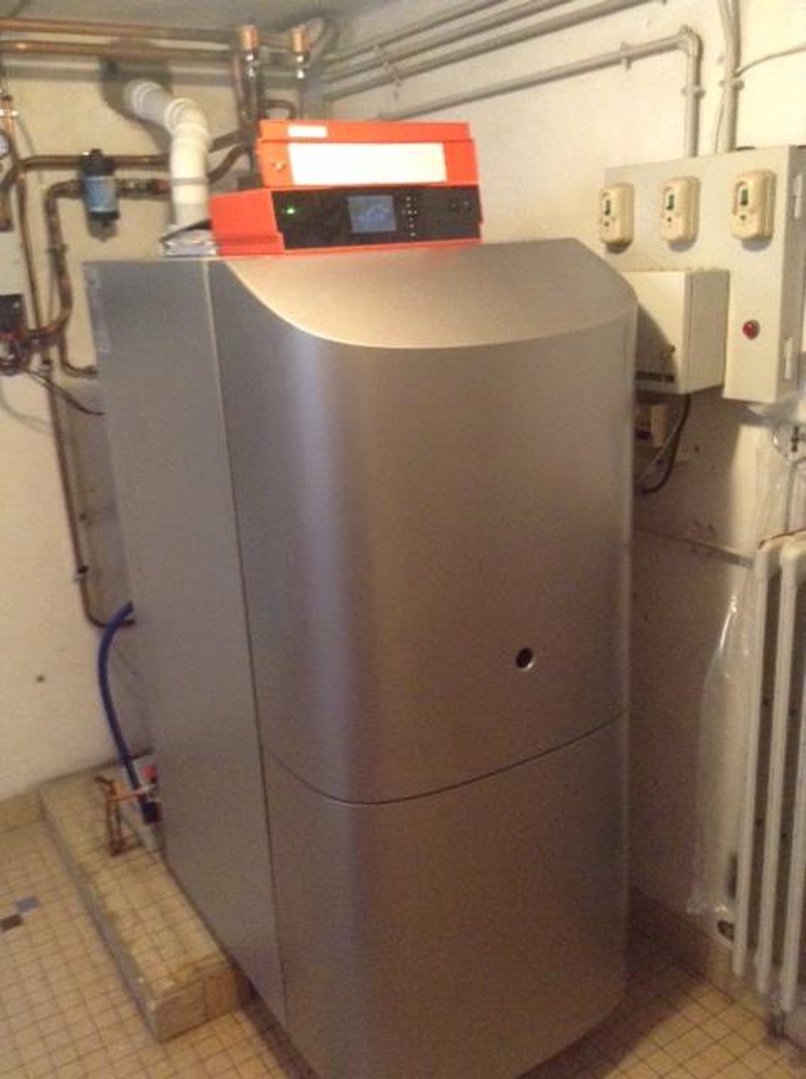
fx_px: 1027
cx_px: 403
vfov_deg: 55.4
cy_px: 540
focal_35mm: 33
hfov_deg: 42.8
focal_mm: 3.3
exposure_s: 1/15
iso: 400
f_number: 2.4
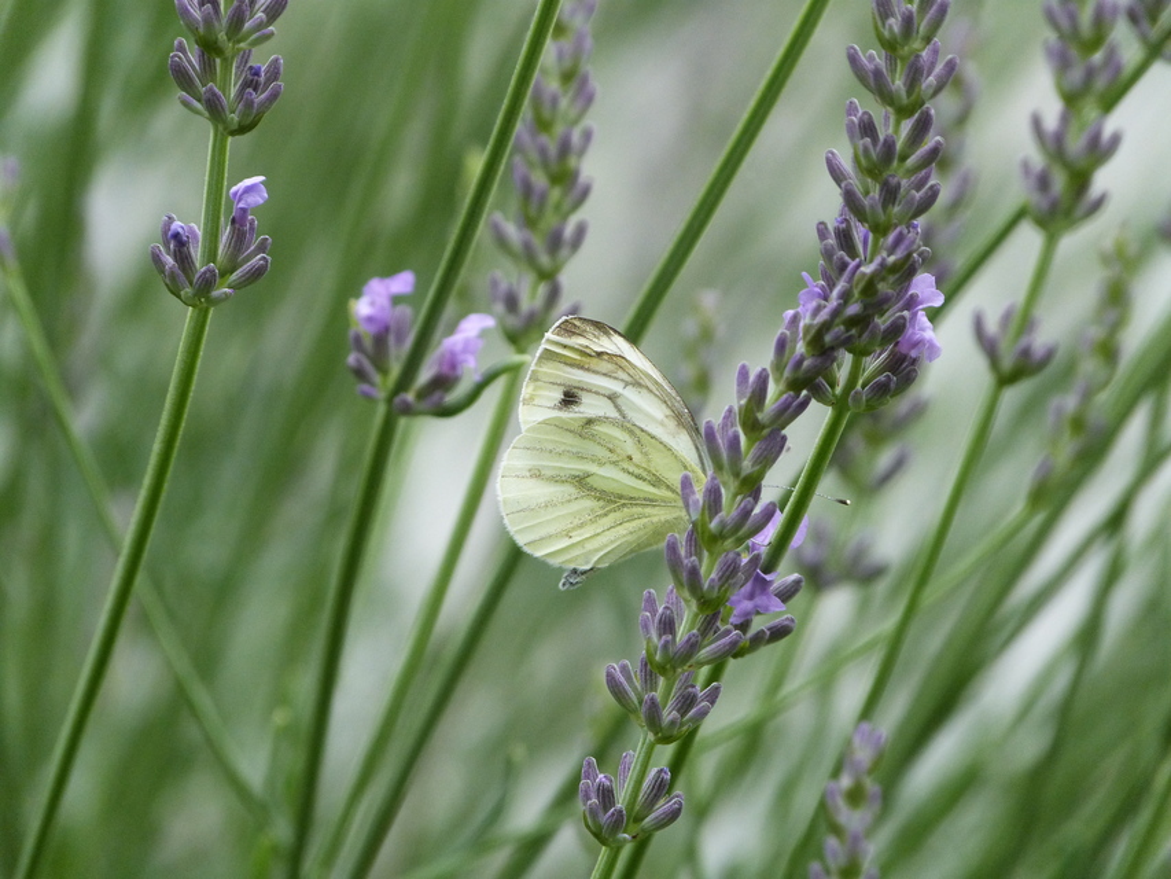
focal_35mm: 400
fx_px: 13533
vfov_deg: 3.7
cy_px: 440
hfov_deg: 5.0
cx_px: 586
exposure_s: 1/200
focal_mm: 71.6
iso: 320
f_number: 4.2
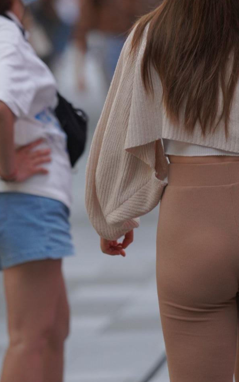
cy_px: 184
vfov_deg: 6.4
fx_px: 3416
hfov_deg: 4.0
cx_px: 196
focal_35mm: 328
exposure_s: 1/500
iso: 1000
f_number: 2.2
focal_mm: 135
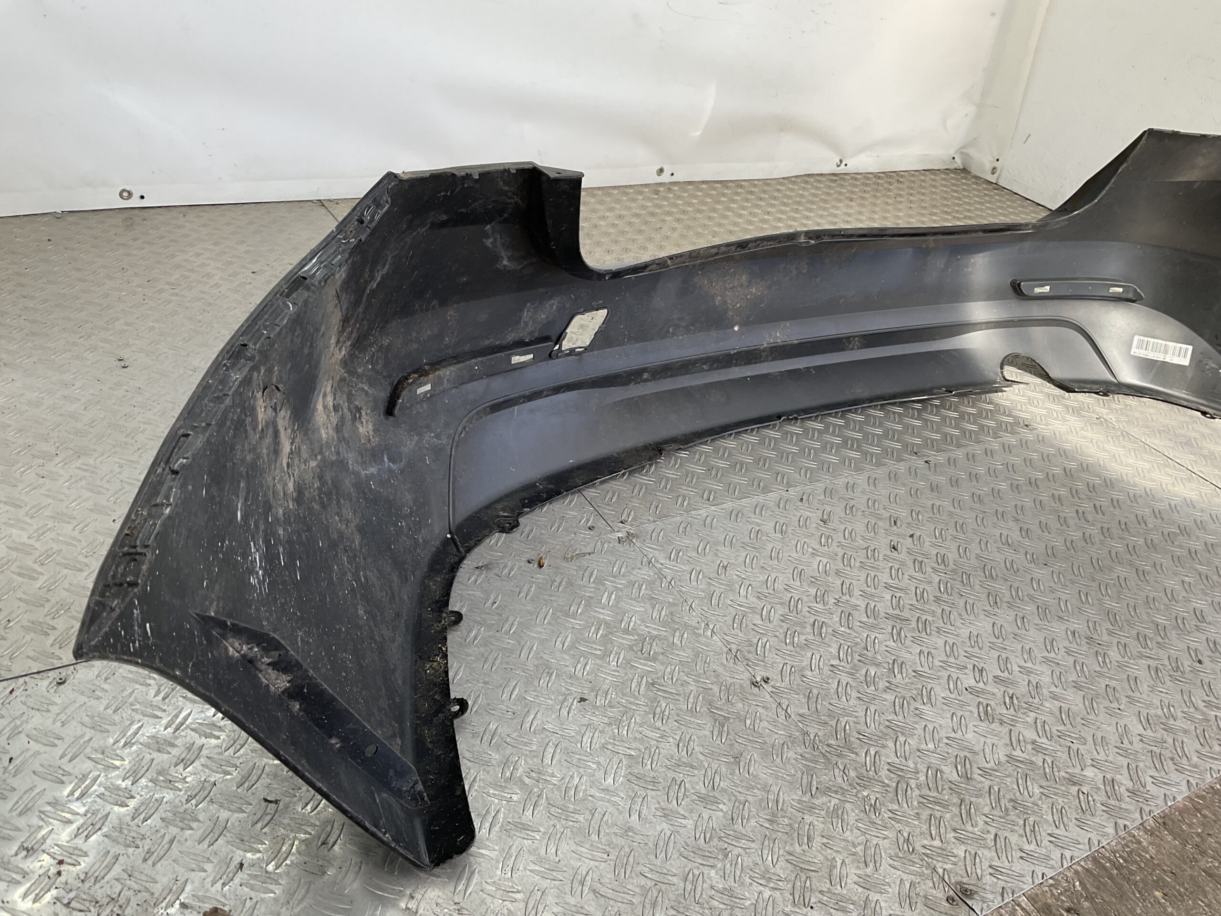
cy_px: 458
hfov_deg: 61.7
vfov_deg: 48.2
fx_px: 1023
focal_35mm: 29
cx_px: 610
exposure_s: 1/114
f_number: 1.8
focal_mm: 3
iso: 16
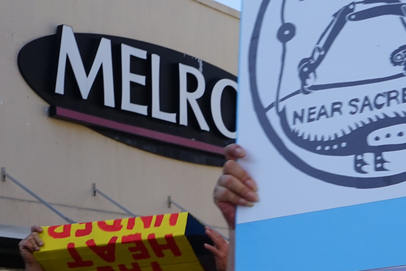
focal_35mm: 97
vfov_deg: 14.0
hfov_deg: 20.9
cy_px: 219
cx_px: 293
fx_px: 1094
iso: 100
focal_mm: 33
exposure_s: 1/100
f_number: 10
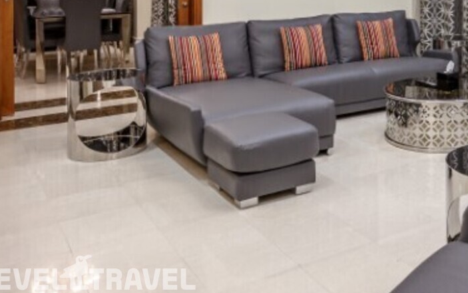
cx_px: 415
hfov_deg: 39.7
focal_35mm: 47
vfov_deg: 26.1
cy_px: 4
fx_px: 600
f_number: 8
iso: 100
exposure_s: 1.3
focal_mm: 24
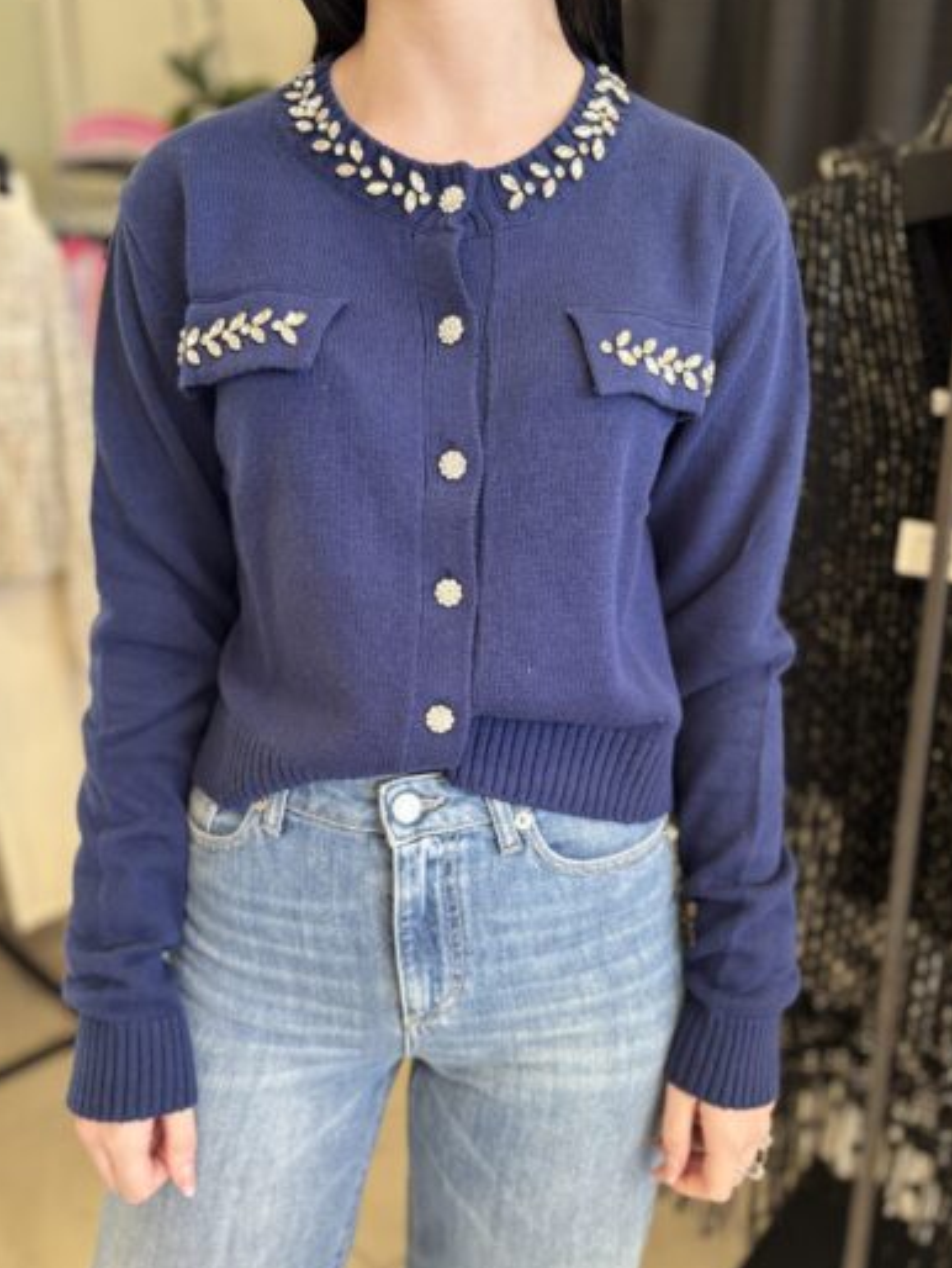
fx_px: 1063
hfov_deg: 48.2
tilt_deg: -16.6
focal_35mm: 29
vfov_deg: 61.6
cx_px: 451
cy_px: 611
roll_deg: -1.4
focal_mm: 5.96
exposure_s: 1/100
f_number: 1.6
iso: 125
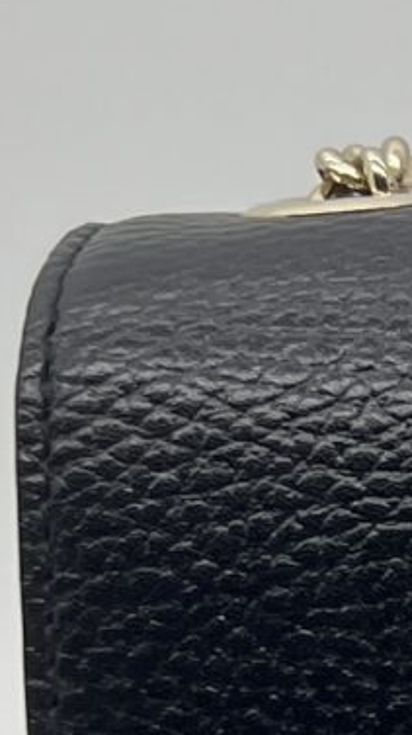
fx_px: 3755
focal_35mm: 193
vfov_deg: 10.8
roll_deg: -0.4
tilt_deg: -16.3
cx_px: 1150
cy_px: 1036
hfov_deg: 5.9
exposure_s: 1/230
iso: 40
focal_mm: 5.7
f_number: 1.5
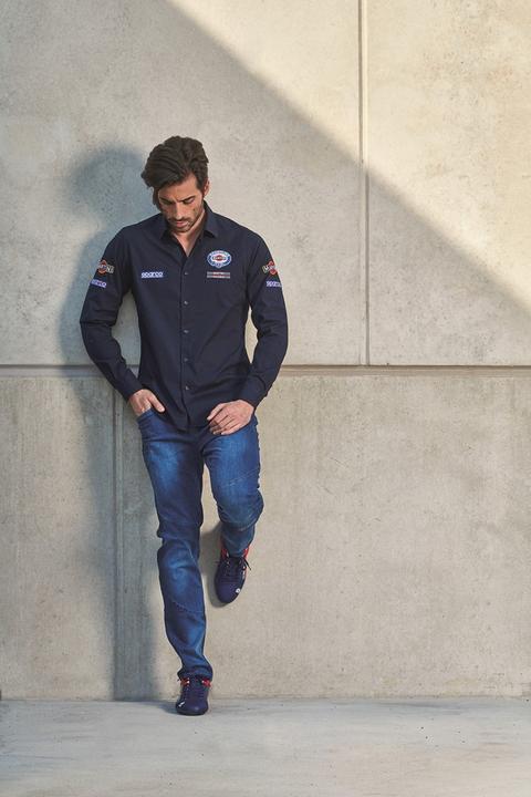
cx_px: 266
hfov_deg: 8.9
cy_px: 398
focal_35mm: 155
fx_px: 3429
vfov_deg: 13.2
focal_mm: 155
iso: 200
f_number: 11
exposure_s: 1/250
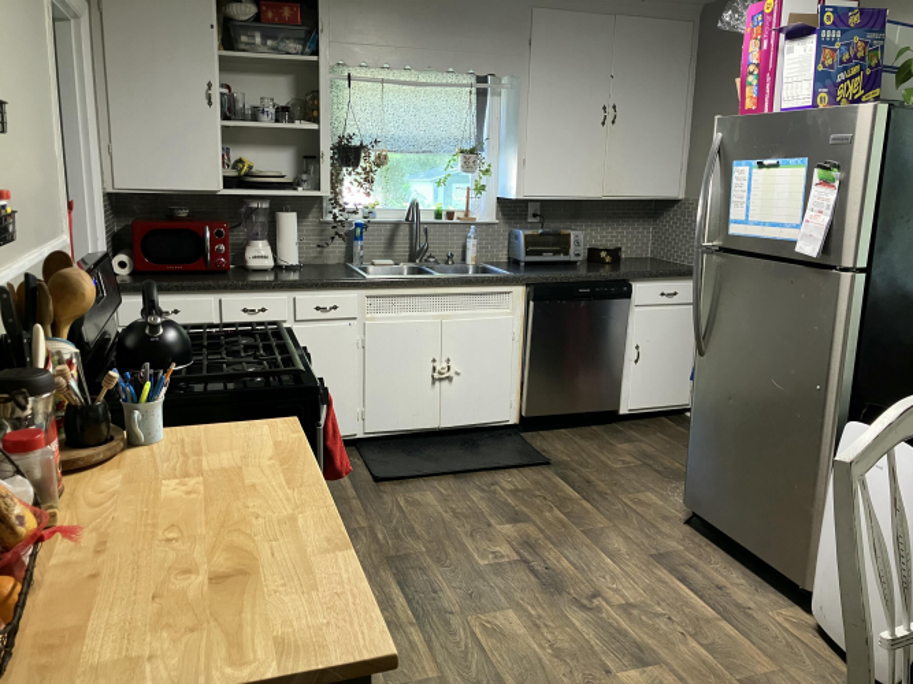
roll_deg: -1.9
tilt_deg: -12.8
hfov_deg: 63.5
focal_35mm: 28
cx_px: 456
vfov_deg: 49.7
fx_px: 738
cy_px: 342
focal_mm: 3.99
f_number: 1.8
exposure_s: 1/60
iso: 160
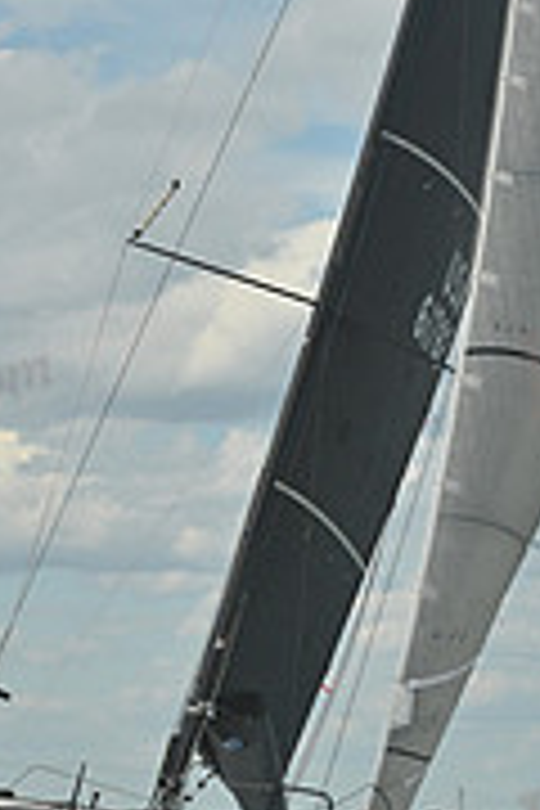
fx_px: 5085
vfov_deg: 9.1
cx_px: 286
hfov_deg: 6.1
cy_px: 140
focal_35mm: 226
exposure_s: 1/1250
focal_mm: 70
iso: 320
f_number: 11
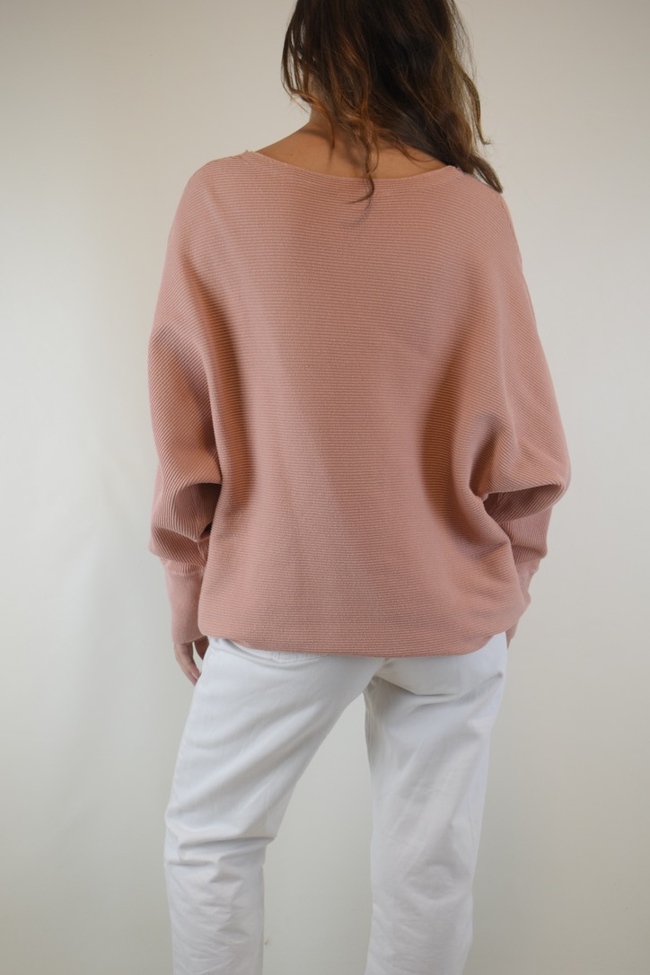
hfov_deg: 28.1
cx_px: 325
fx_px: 1300
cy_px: 488
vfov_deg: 41.1
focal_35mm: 48
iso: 400
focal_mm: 32
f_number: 5
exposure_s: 1/100
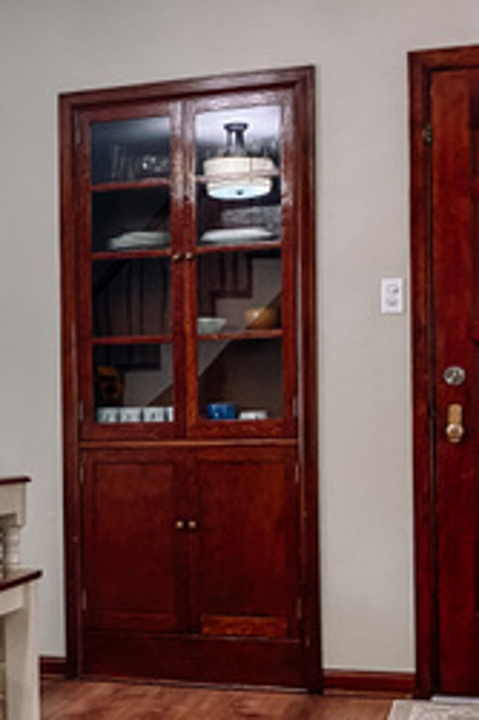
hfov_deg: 18.8
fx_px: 1379
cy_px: 462
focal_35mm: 69
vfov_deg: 29.1
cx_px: -72
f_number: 1.8
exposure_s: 1/60
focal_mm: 4.25
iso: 100
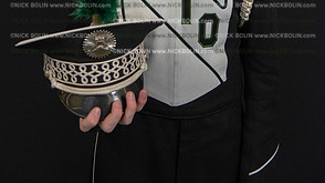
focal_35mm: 61
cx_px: 162
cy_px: -55
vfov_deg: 18.3
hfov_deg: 34.4
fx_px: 525
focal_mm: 38
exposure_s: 1/640
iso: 2000
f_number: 5.6
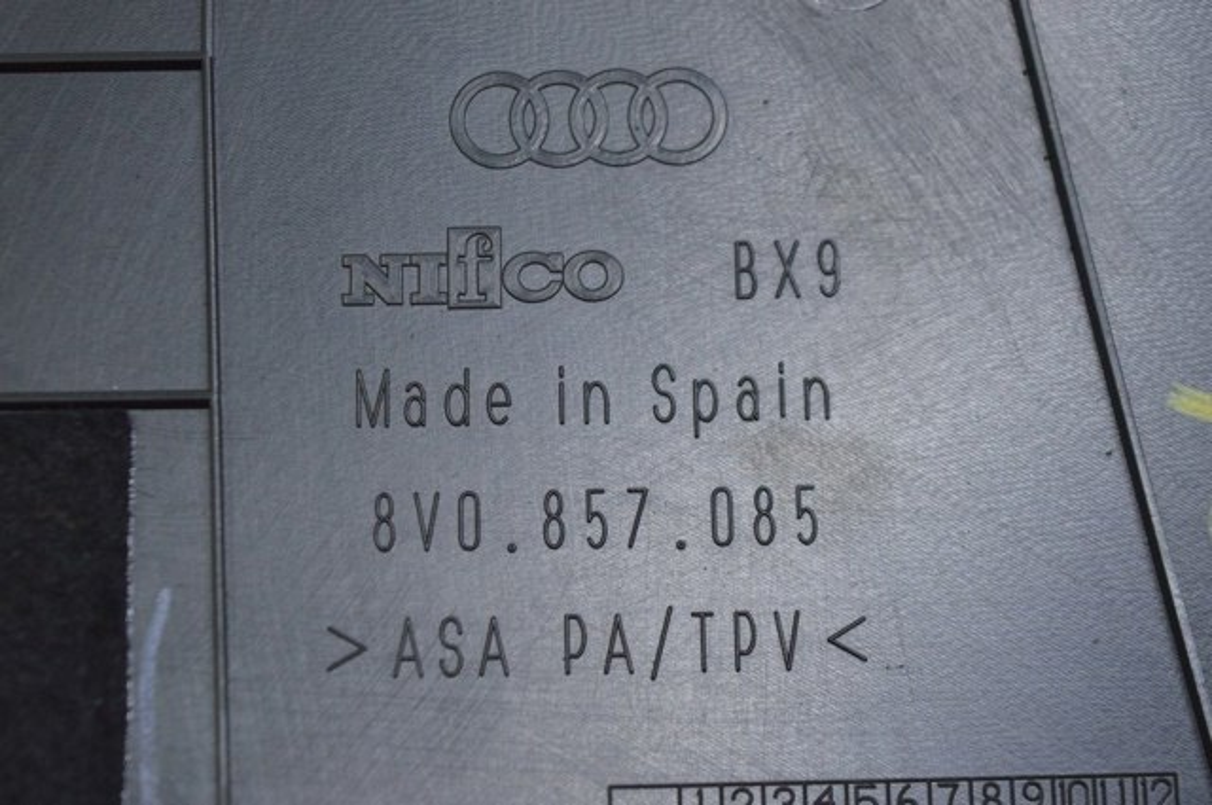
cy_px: 402
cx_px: 606
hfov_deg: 24.6
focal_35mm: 82
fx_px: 2774
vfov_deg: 16.5
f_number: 5.6
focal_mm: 55
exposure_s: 1/40
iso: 400
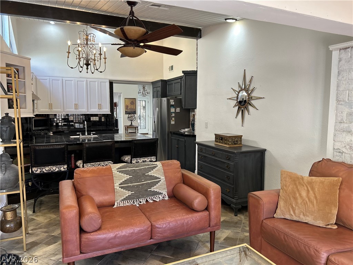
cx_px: 176
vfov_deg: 53.1
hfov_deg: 67.3
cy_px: 132
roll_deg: -0.3
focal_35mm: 26
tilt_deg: -4.8
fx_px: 265
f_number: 1.5
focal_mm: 5.7
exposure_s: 1/60
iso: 80
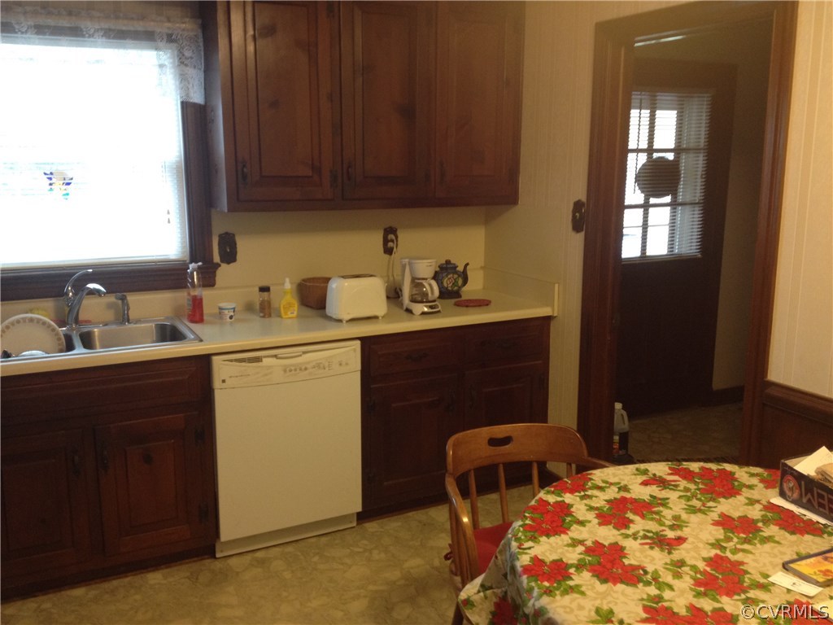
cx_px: 416
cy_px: 312
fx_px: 842
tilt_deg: -12.3
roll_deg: +0.3
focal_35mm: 35
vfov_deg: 40.7
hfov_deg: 52.6
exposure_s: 1/20
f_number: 2.4
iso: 100
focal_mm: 4.28
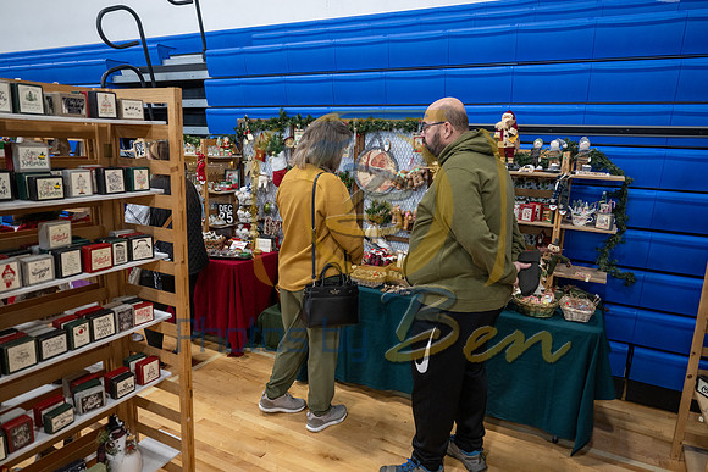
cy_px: 236
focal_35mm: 24
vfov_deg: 53.2
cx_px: 354
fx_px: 472
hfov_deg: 73.7
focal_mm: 24
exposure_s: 1/125
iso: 1250
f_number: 3.5
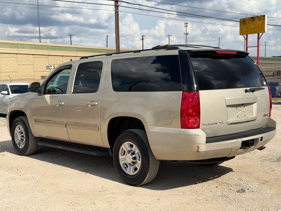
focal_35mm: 48
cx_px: 140
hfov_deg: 39.7
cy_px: 106
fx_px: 390
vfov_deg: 30.3
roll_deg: +1.2
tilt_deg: -5.7
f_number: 1.78
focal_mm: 6.76
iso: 64
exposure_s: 1/6536
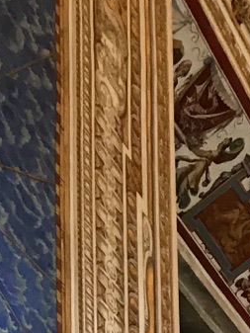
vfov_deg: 12.8
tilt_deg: +15.9
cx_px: 239
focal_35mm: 133
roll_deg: +1.8
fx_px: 1280
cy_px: 689
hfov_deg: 11.1
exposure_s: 1/20
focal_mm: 3.99
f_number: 1.8
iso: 40
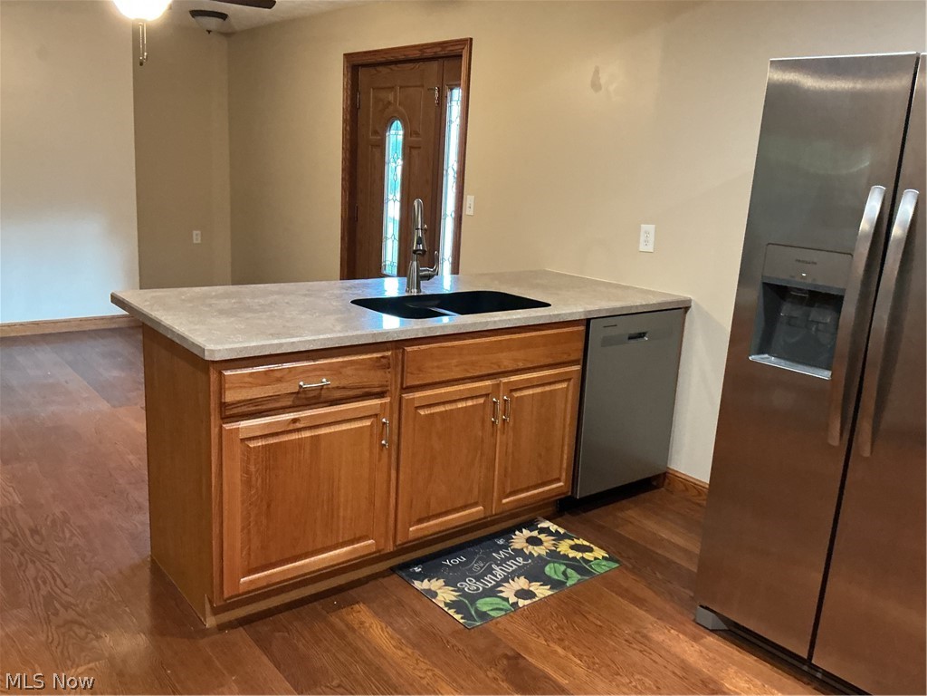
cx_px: 464
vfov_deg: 48.2
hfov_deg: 61.7
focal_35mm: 29
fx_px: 777
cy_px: 348
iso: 250
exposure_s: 1/40
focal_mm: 3
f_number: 1.8
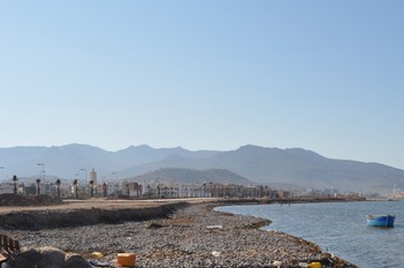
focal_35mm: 52
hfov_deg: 37.6
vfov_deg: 25.3
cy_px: 228
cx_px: 289
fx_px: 582
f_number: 10
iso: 200
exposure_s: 1/400
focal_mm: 19
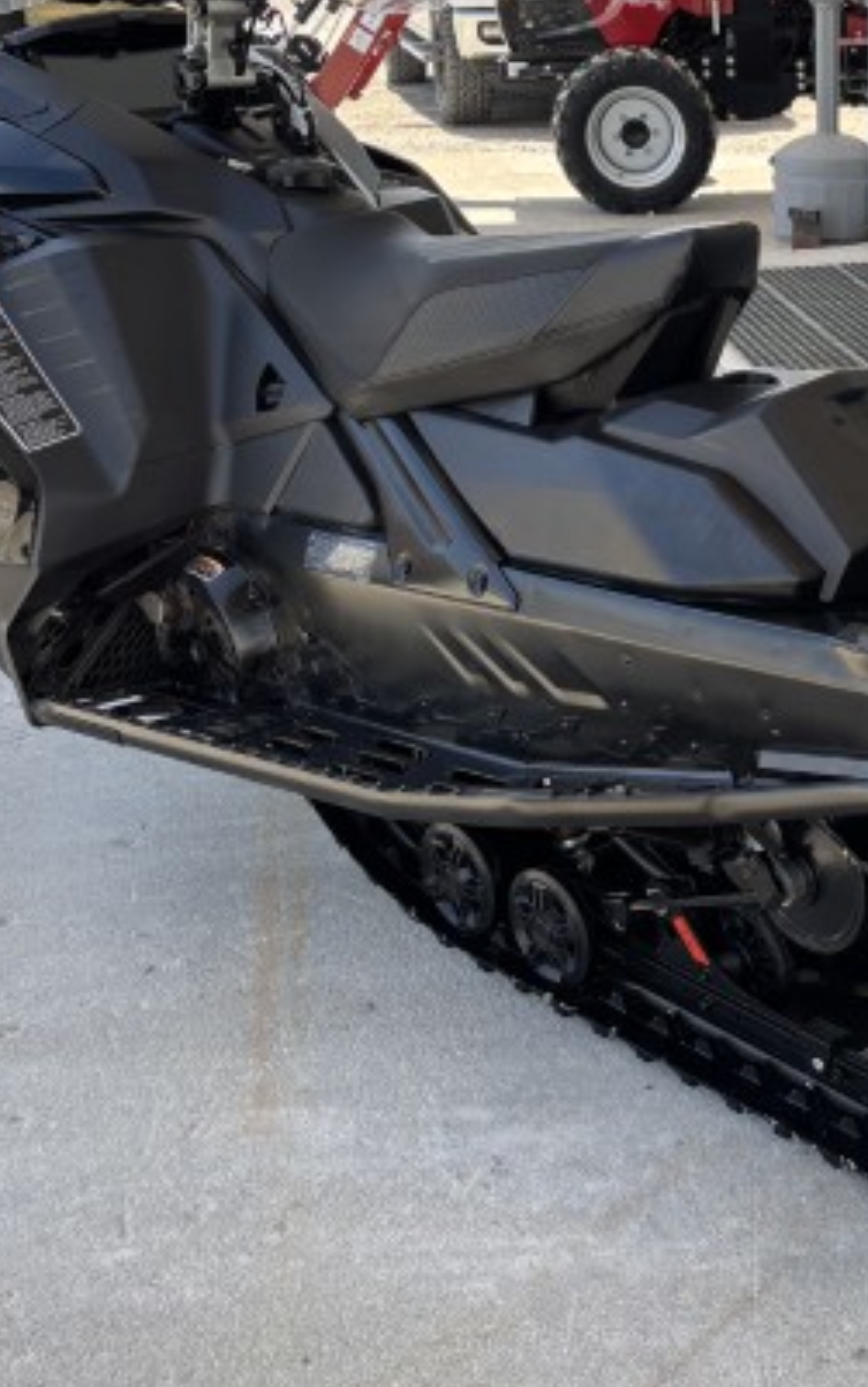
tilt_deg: -19.7
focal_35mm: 55
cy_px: 612
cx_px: 847
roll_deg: +0.0
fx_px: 2079
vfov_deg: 36.8
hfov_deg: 22.7
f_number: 1.6
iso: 50
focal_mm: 5.96
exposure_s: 1/584
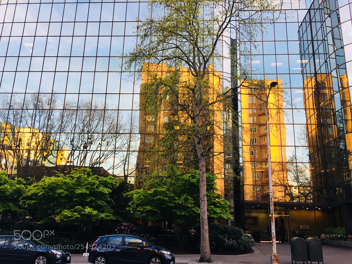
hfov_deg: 61.6
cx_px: 176
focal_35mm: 29
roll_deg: +1.1
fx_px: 295
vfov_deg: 48.3
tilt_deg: +16.7
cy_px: 132
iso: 32
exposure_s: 1/120
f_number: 2.2
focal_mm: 4.15
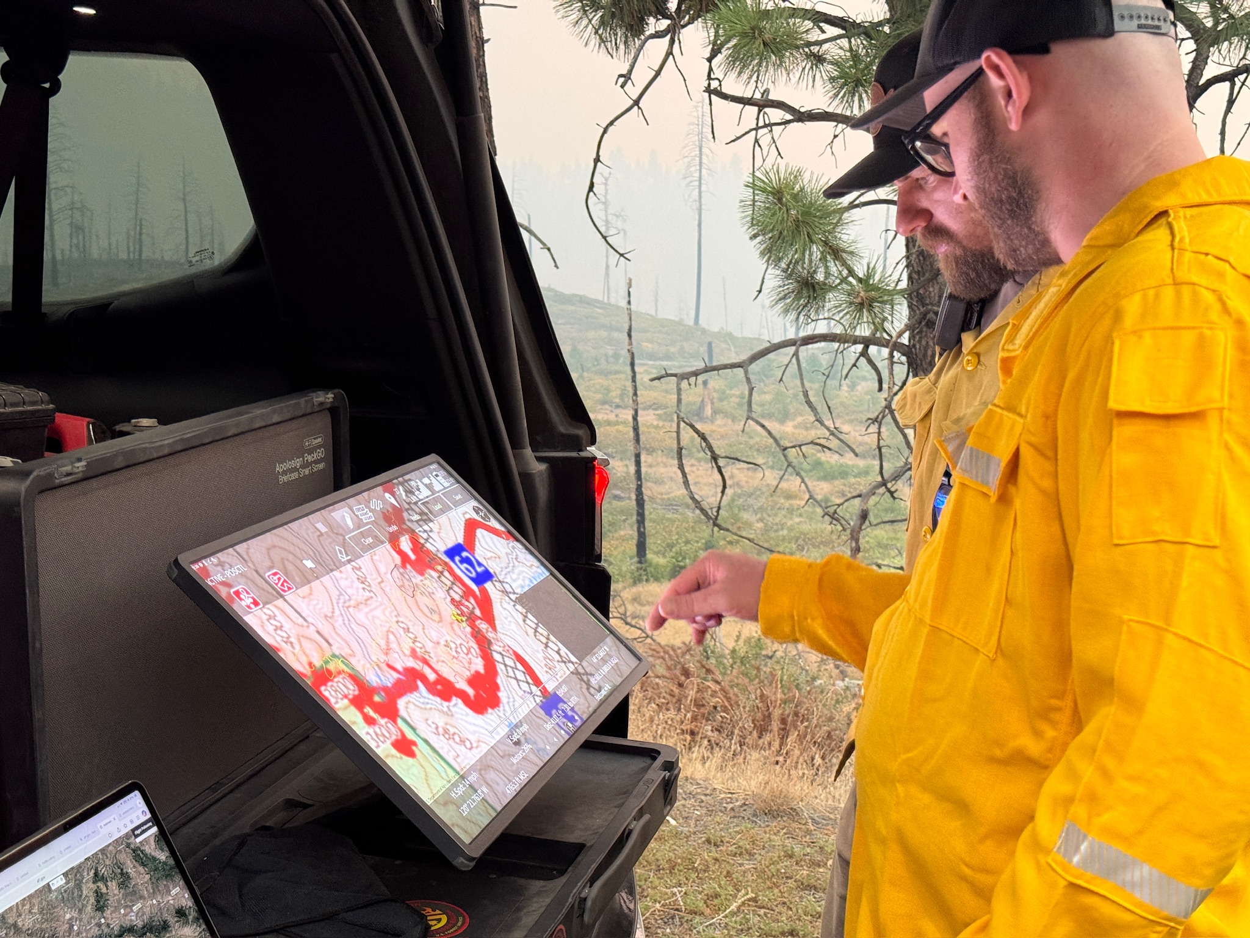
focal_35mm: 48
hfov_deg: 39.7
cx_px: 625
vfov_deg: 30.3
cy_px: 469
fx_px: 1733
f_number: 1.78
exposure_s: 1/49
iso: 250
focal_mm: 6.76
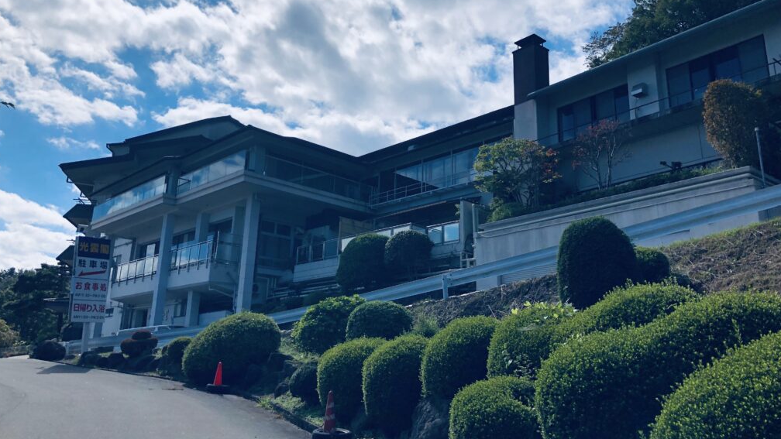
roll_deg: -0.5
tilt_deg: +16.7
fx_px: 642
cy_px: 191
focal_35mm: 31
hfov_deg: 62.6
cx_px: 385
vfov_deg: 37.7
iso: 25
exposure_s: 1/8000
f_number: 1.8
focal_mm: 4
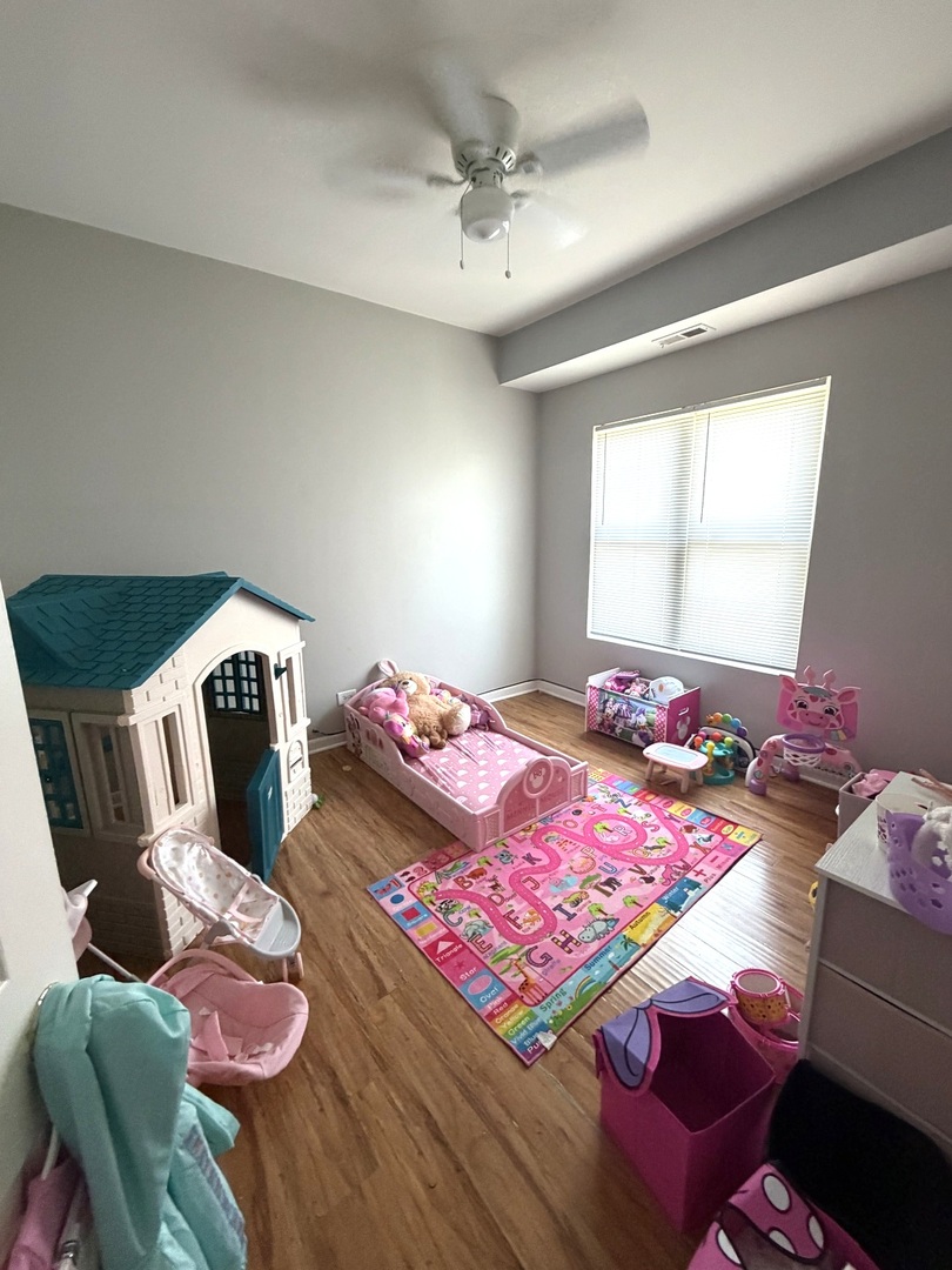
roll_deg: +0.9
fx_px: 513
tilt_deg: -10.8
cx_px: 476
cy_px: 635
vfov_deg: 102.1
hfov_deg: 85.7
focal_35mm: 14
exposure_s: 1/60
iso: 400
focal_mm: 2.22
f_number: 2.2
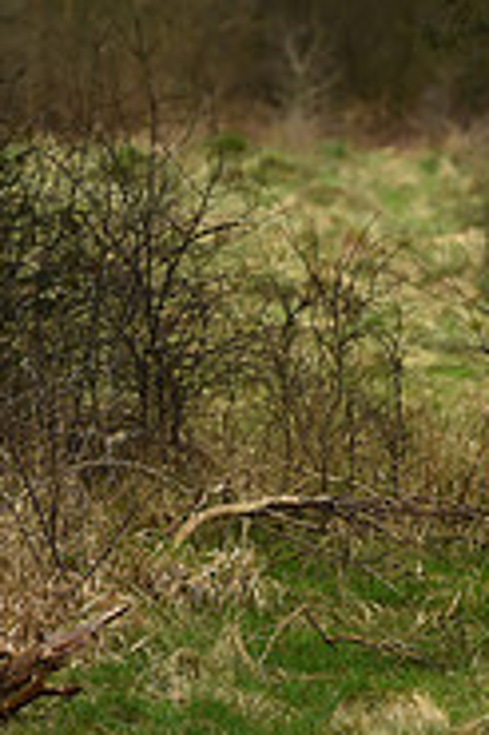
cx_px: 958
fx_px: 10553
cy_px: 151
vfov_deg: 4.0
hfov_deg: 2.6
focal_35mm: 517
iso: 500
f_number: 4.5
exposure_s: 1/1250
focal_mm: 165
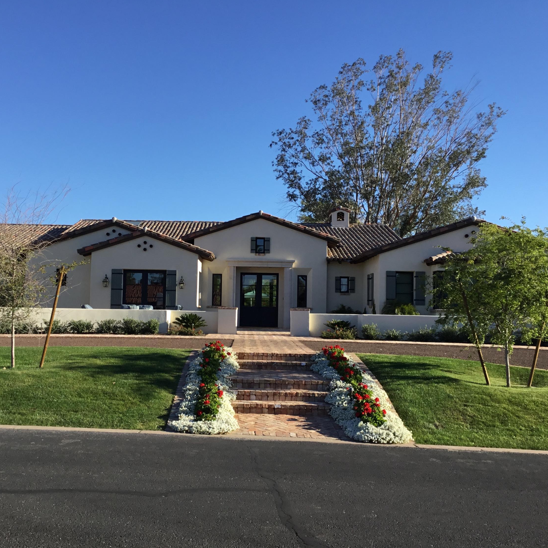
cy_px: 274
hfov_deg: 44.8
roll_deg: -0.7
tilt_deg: +2.9
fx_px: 663
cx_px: 230
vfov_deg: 44.9
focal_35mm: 37
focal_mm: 3.3
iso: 25
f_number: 2.4
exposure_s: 1/776
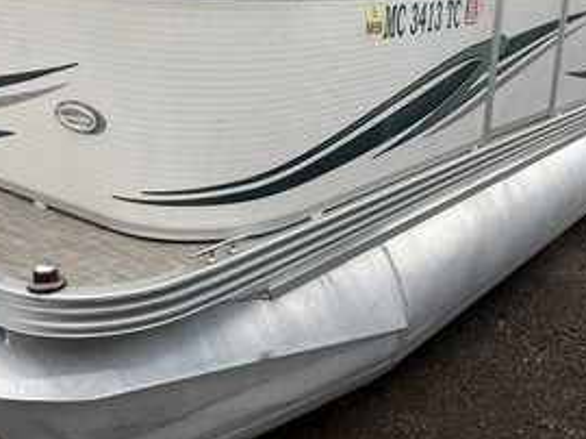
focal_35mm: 43
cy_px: 163
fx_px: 727
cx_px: 339
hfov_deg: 43.8
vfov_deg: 33.4
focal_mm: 3
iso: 25
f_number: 1.8
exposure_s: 1/898
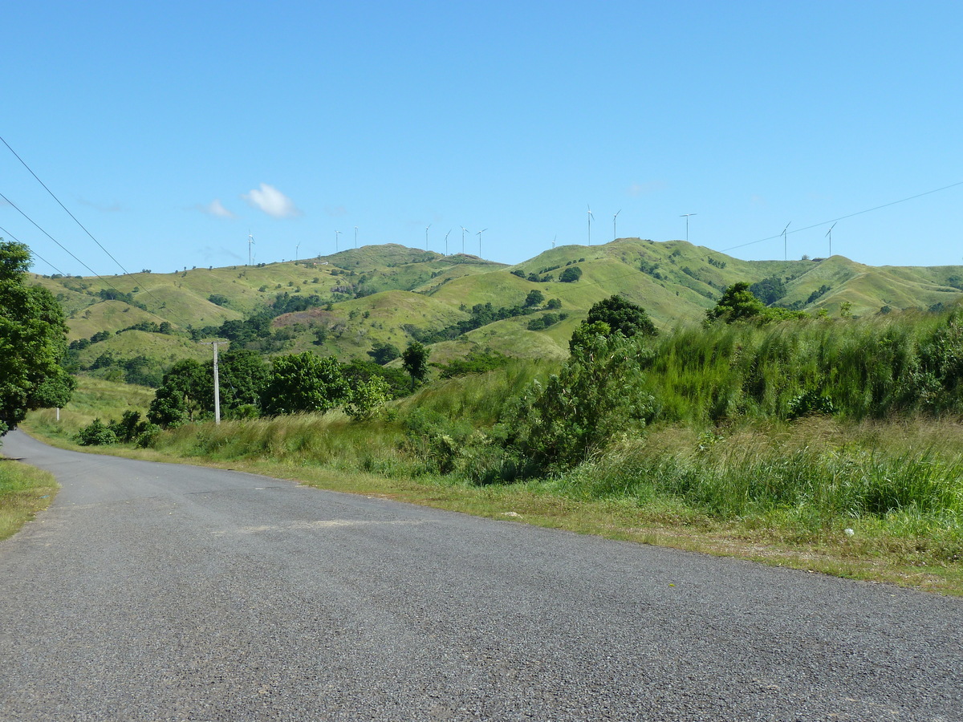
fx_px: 1113
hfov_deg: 46.8
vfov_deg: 36.0
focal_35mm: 40
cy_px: 361
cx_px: 482
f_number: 4
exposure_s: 1/400
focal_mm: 6.5
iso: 80
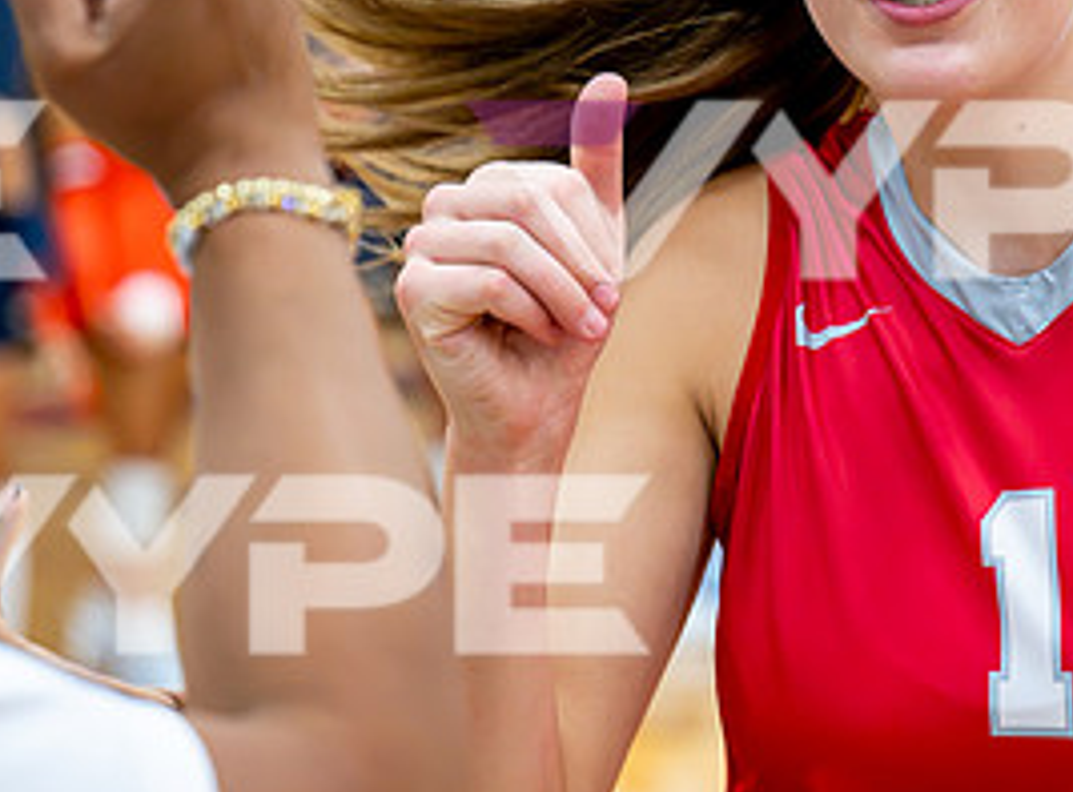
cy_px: 289
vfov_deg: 9.0
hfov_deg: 12.1
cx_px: 866
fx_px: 5023
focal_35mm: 163
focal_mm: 70
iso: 3200
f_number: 2.8
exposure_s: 1/800
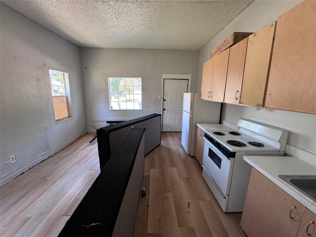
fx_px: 128
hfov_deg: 102.1
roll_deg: -1.1
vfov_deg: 85.7
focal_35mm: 14
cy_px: 118
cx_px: 158
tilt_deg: -10.8
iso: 200
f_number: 2.2
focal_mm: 2.22
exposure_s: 1/99
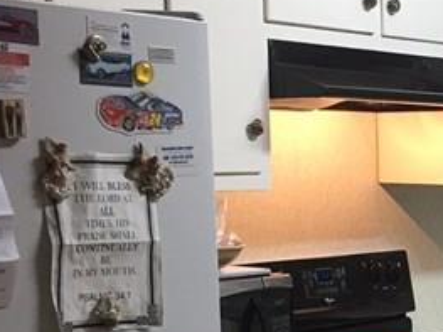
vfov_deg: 12.8
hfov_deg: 15.7
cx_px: 706
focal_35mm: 113
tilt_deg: -8.7
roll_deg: -1.6
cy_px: 379
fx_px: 1445
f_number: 2.2
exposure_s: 1/15
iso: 40
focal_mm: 4.15
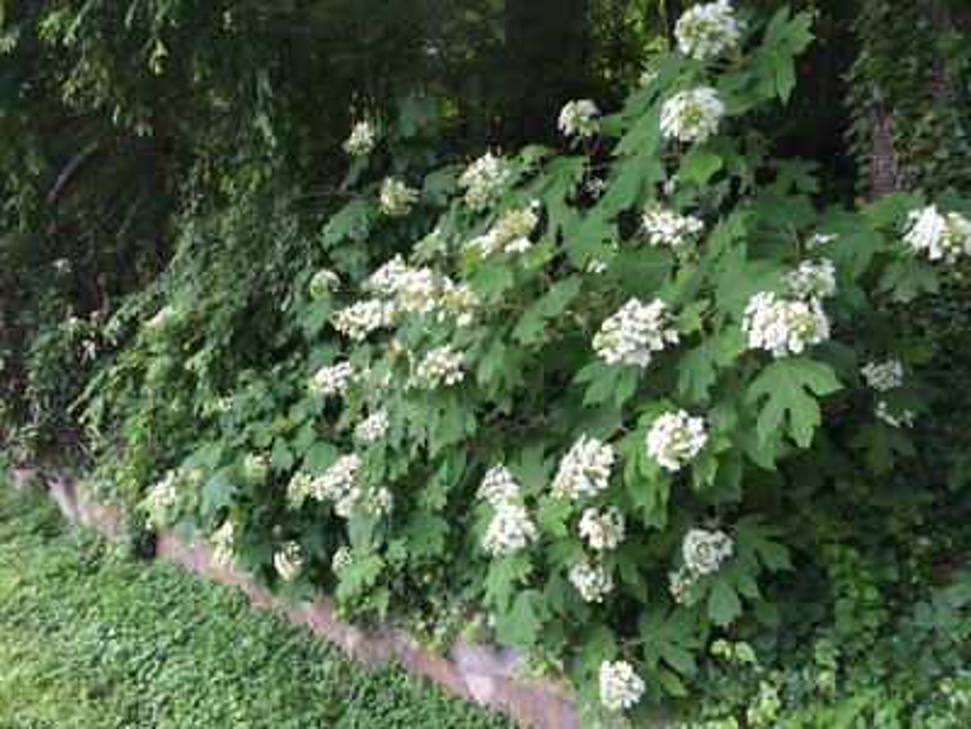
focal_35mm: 29
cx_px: 486
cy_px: 364
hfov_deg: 61.7
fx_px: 813
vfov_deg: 48.2
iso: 40
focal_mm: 4.15
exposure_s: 1/60
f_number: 2.2
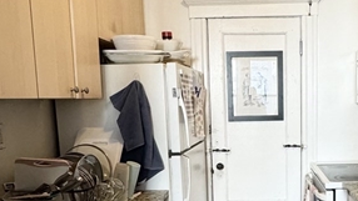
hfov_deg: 47.6
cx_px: 267
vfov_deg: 28.6
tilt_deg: -8.5
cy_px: 152
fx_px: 389
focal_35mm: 41
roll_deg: +1.6
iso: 200
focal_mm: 2.22
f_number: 2.2
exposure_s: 1/120
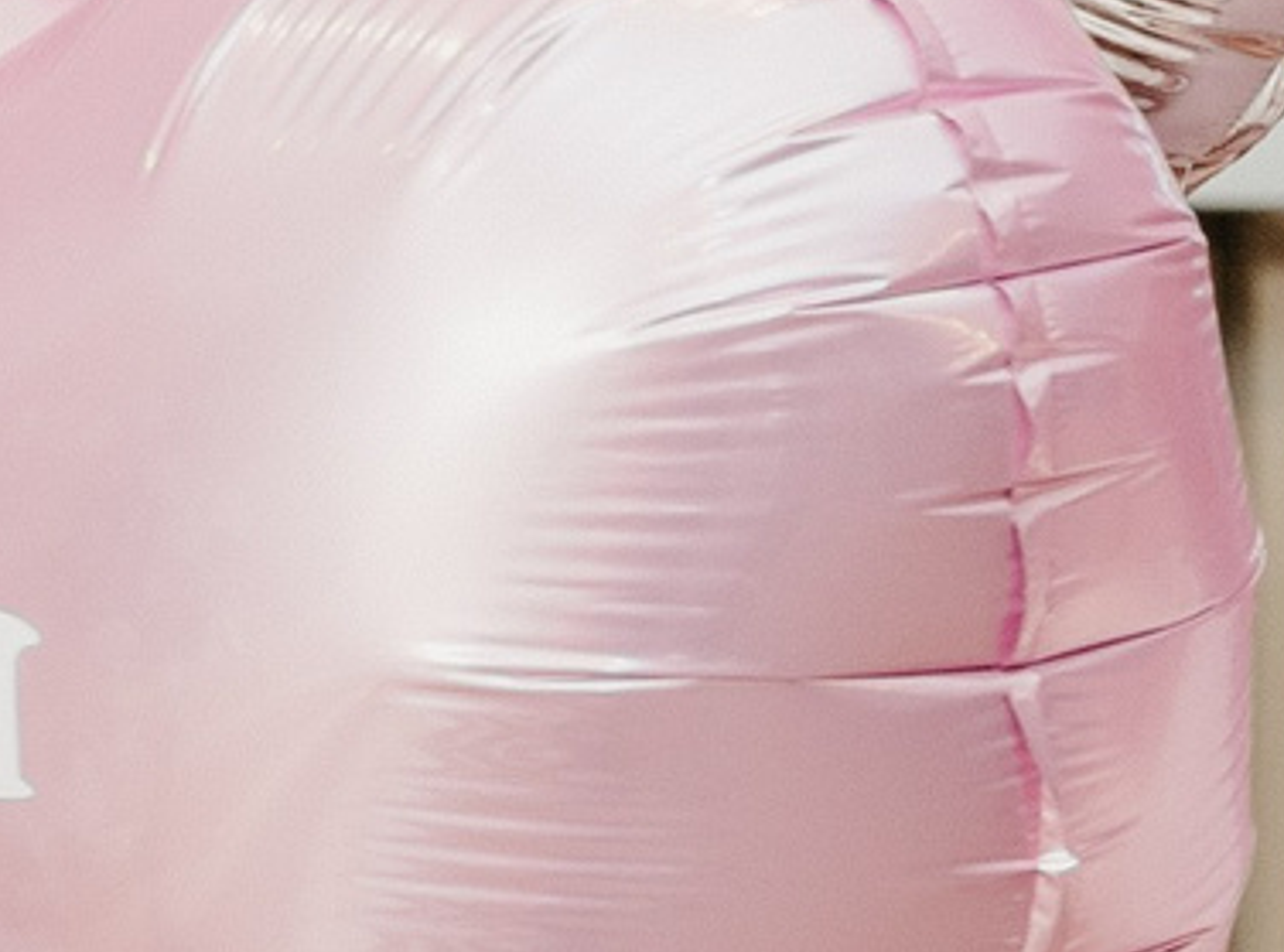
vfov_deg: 5.7
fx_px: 9459
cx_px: 3414
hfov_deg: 7.2
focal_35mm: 256
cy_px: 1274
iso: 320
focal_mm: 35
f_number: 4
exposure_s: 1/160
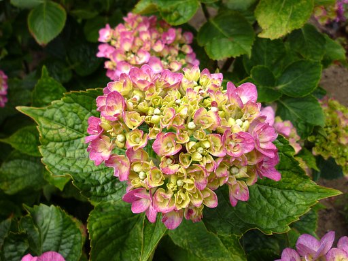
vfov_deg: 42.9
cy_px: 130
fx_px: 332
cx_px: 174
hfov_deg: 55.4
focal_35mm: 33
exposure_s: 1/320
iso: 80
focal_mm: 4.4
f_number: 2.8
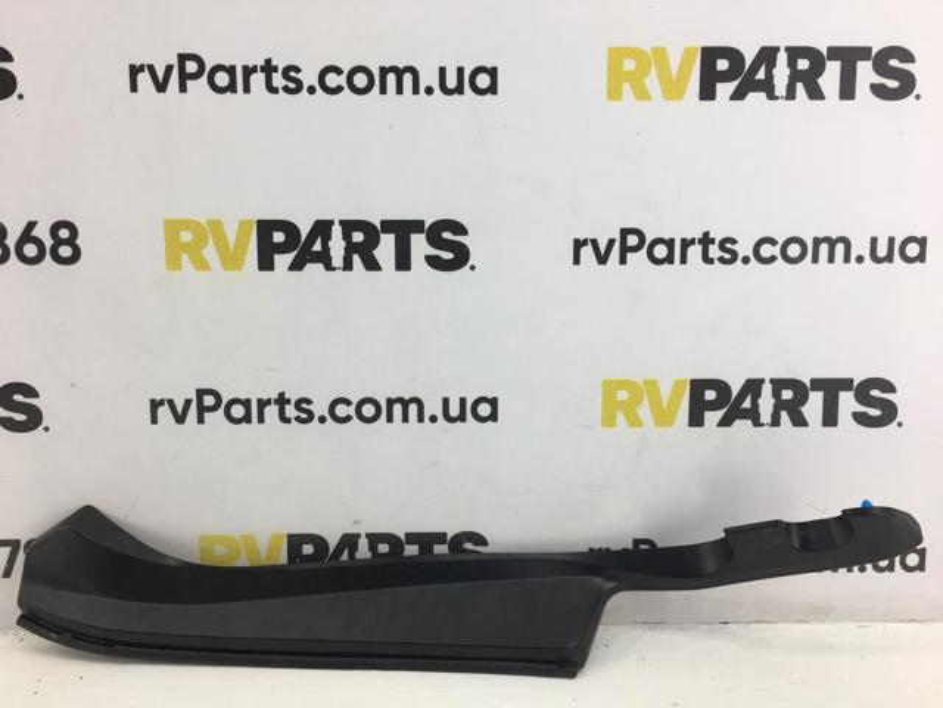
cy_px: 354
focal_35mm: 29
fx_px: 790
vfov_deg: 48.2
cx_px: 472
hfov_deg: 61.7
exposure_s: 1/100
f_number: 2.2
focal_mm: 4.15
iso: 40
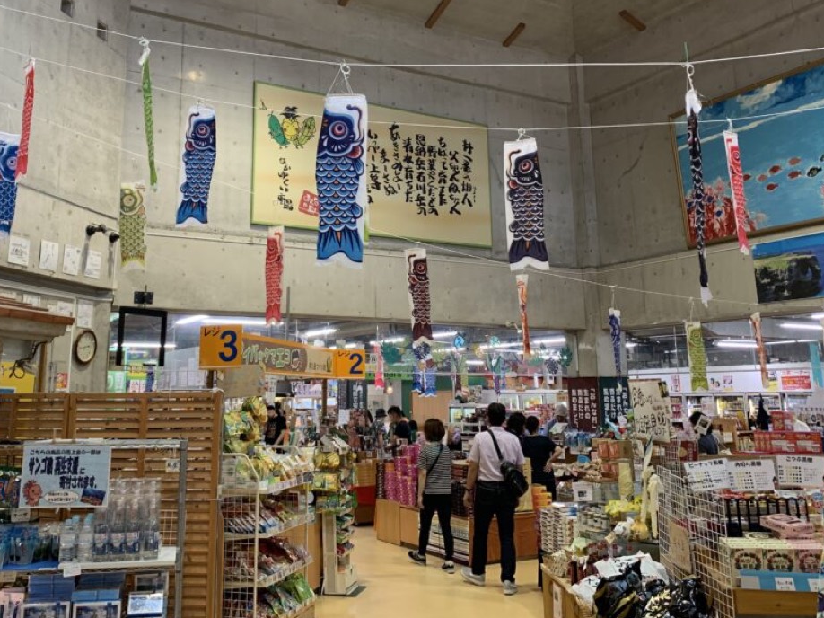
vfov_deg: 41.4
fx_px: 809
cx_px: 358
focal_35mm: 34
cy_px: 219
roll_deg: -0.1
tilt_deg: +12.5
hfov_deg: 53.8
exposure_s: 1/60
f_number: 1.8
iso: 80
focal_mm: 4.25
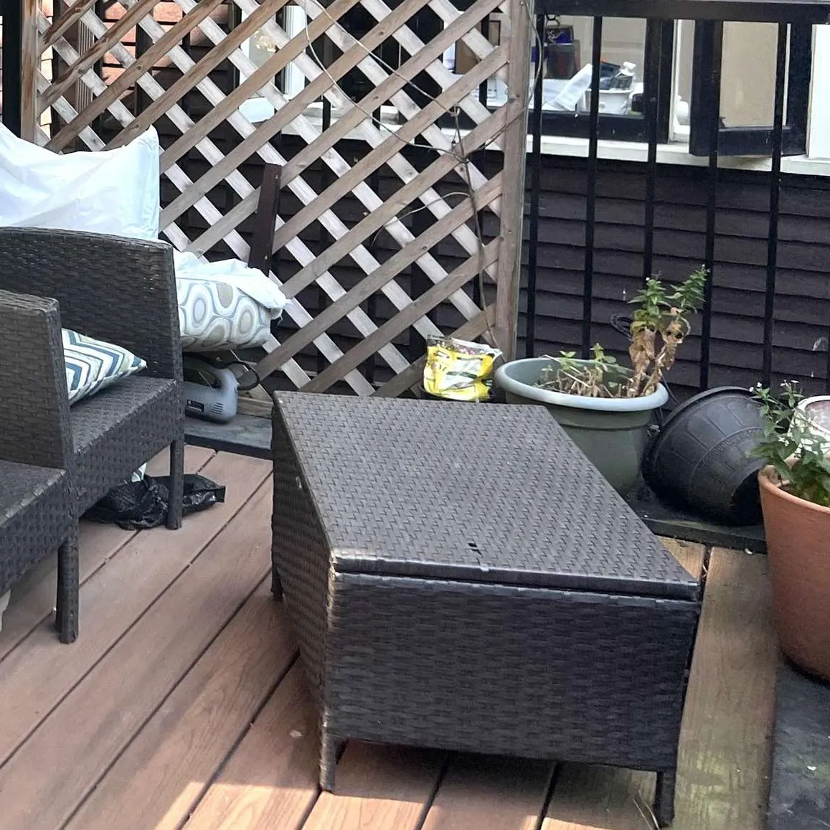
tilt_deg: -5.7
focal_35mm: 61
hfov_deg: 24.5
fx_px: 1655
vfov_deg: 26.8
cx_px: -250
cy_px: 24
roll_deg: +0.4
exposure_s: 1/932
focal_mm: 5.7
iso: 50
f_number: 1.5
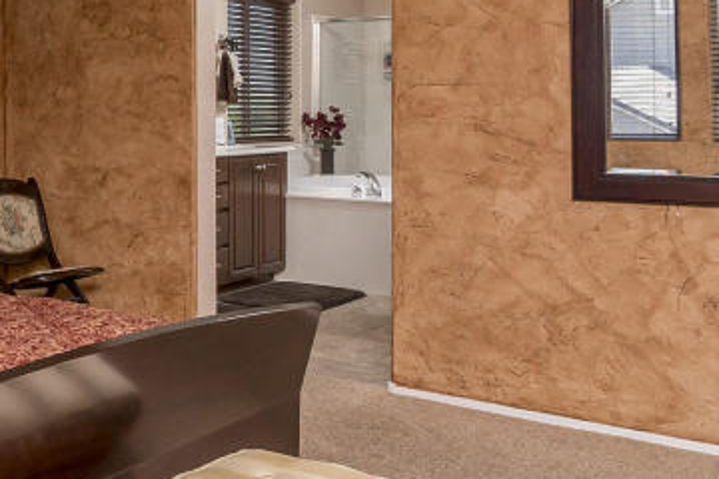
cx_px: -129
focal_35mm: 48
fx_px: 959
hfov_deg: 33.8
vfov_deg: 27.7
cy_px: 120
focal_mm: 10
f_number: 8
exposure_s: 1/200
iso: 400
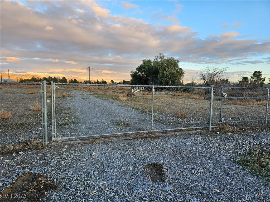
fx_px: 179
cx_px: 135
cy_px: 101
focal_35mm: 23
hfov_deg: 73.9
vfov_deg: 58.9
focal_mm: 6.3
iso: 25
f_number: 1.7
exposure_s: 1/120
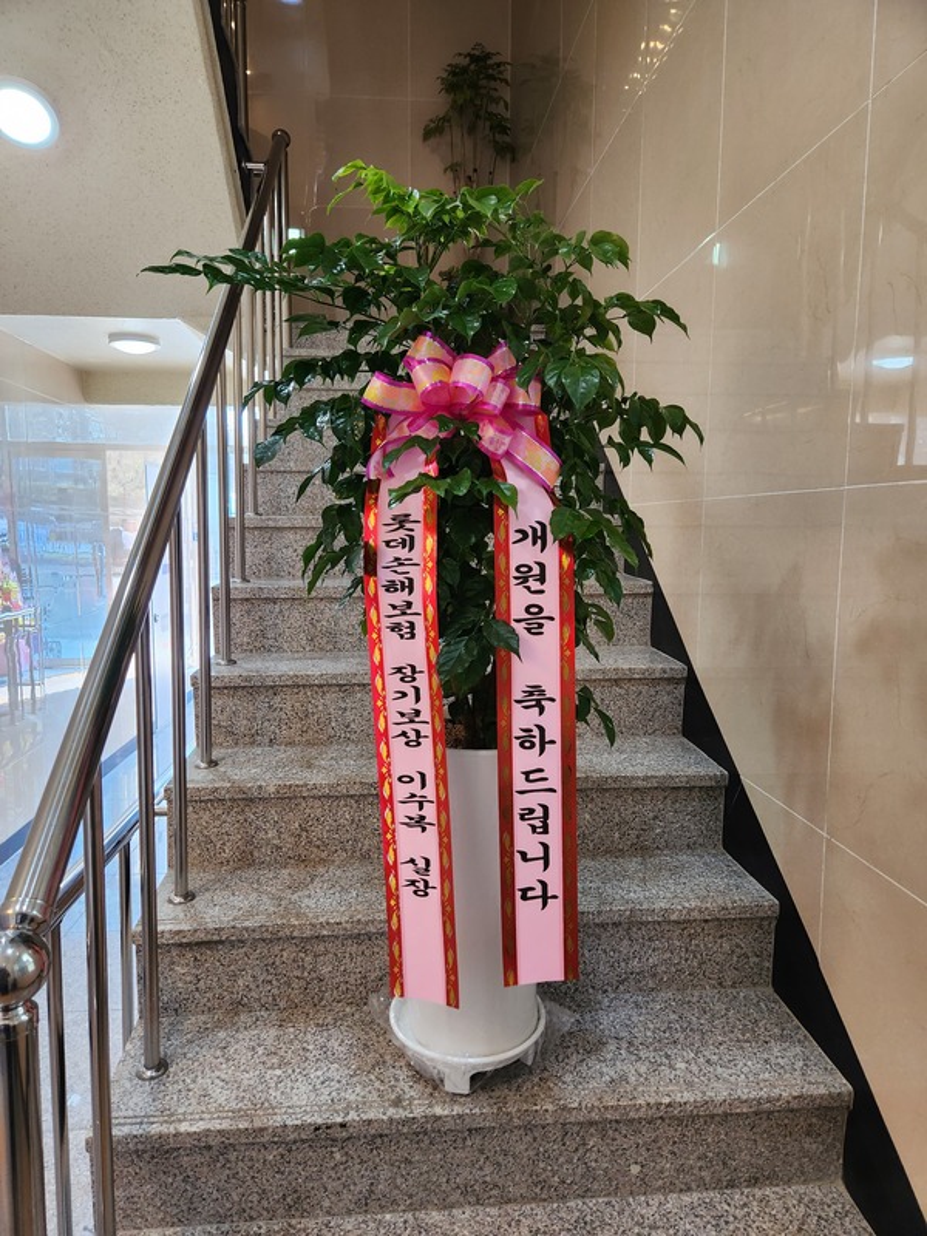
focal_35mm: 23
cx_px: 464
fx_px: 821
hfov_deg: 58.9
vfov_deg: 73.9
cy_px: 618
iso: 200
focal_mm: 5.4
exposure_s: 1/120
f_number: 1.8
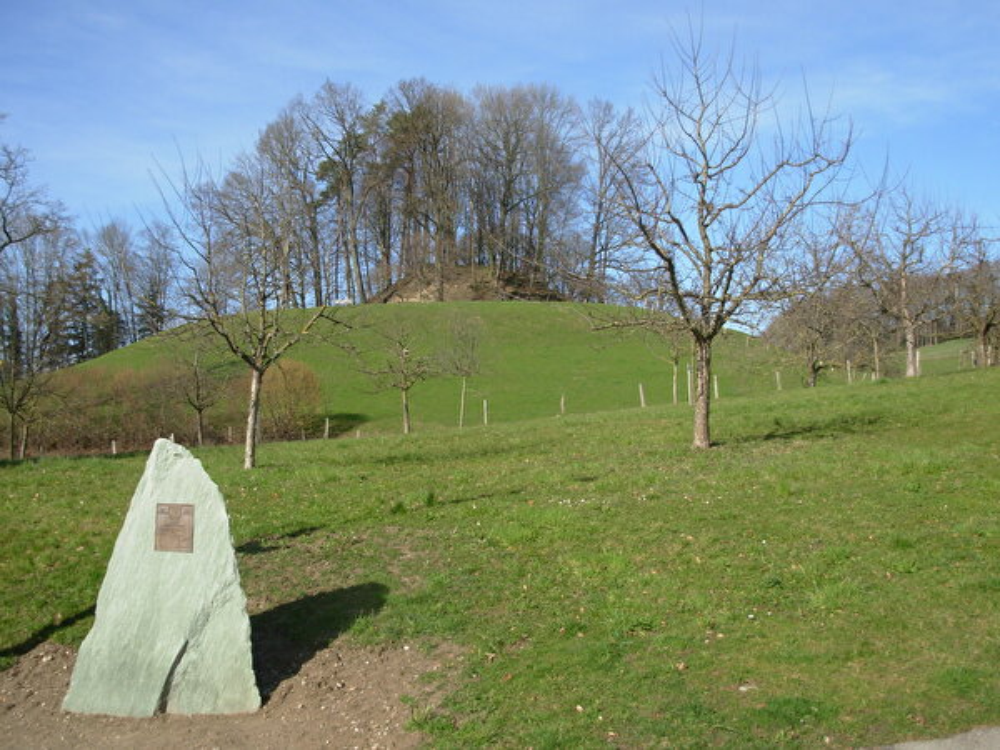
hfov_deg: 49.0
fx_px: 1098
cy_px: 375
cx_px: 500
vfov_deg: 37.7
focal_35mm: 38
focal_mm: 6.3
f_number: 2.9
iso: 50
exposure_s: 1/995
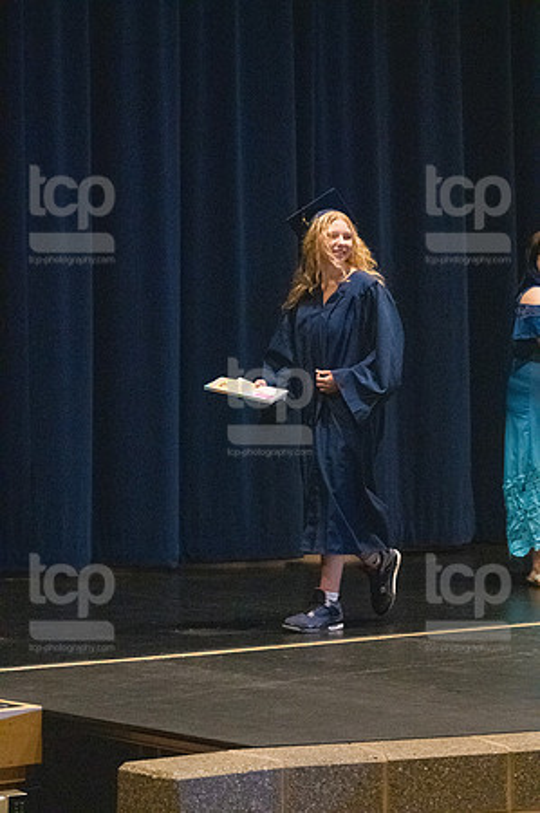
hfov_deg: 9.9
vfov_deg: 14.9
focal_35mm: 138
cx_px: 270
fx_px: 3112
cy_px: 406
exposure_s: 1/400
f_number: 3.2
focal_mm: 92
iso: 10000
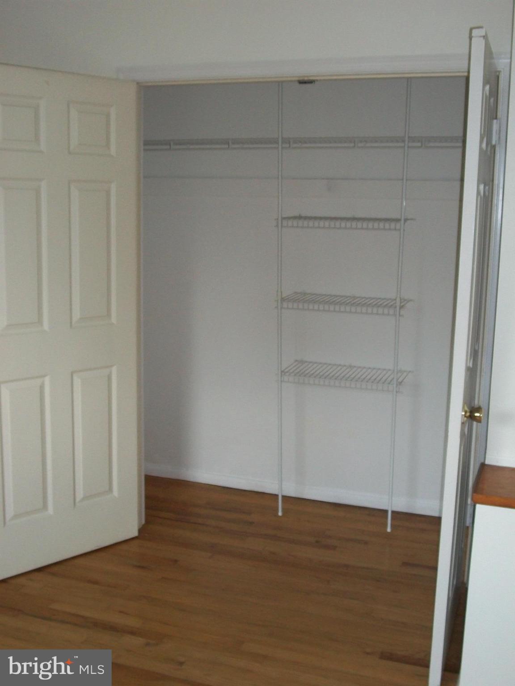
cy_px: 343
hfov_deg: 36.0
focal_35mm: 40
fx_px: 793
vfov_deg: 46.8
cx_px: 258
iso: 160
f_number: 3.2
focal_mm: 7.1
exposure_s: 1/80
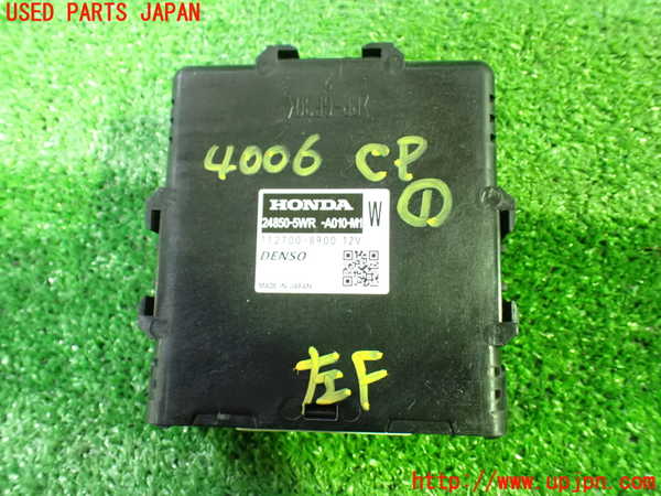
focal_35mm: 30
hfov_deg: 60.0
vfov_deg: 46.8
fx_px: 573
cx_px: 330
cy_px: 248
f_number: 2.3
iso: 1600
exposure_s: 1/30
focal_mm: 5.4
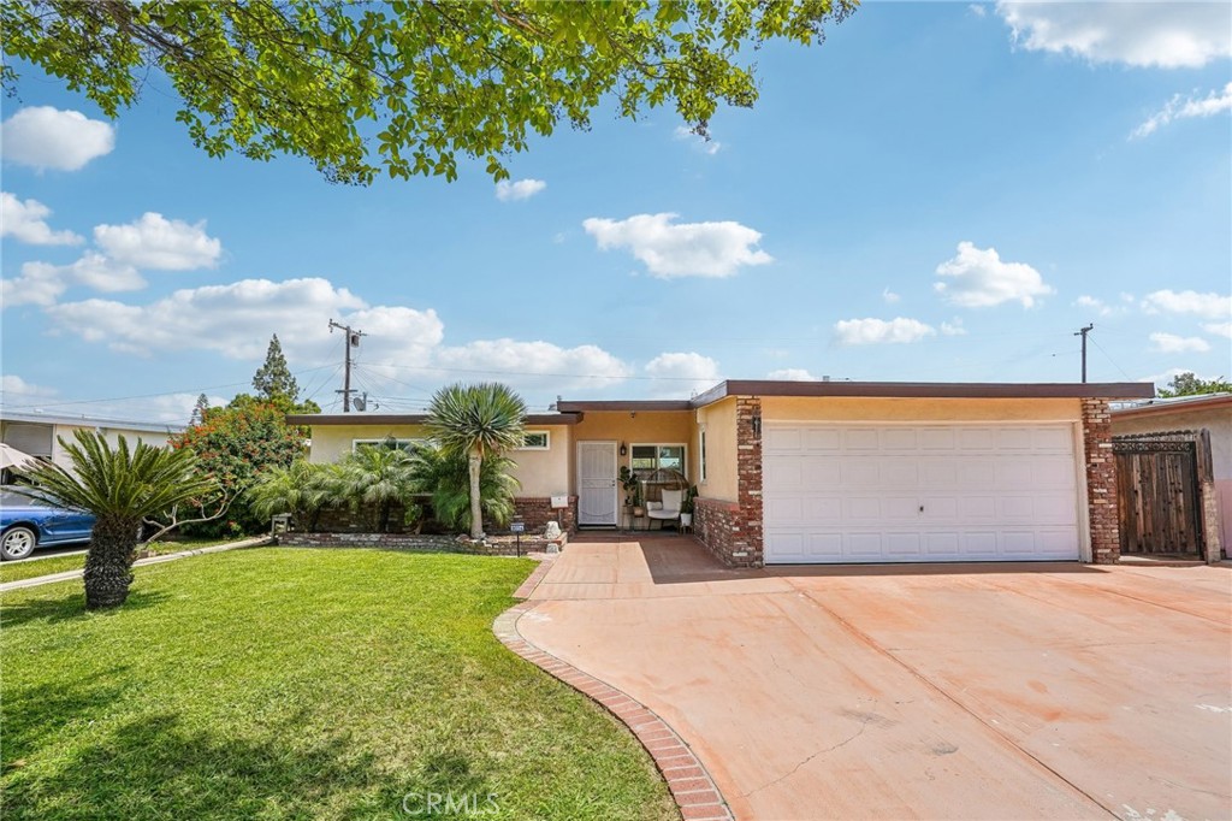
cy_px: 410
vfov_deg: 73.7
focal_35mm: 16
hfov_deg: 96.8
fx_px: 547
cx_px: 616
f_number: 8
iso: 400
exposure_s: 1/1250
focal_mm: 16
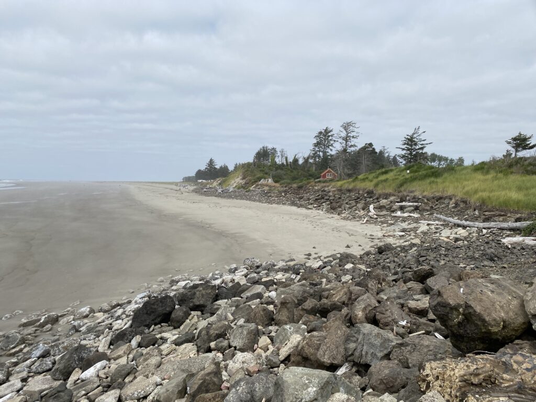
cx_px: 268
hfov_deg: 67.3
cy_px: 201
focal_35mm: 26
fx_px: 403
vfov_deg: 53.1
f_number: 1.8
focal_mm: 4.25
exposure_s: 1/4274
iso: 32
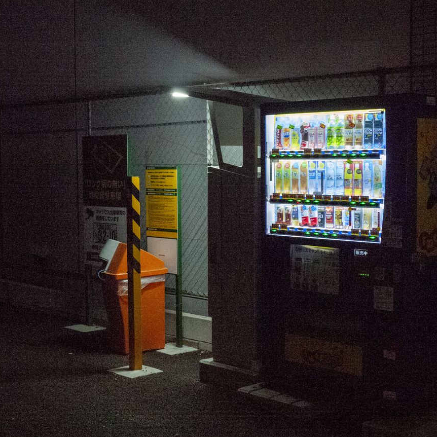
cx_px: 229
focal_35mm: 63
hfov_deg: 27.3
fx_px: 900
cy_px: 233
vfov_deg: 27.3
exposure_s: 1/100
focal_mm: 24
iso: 1600
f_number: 4.8
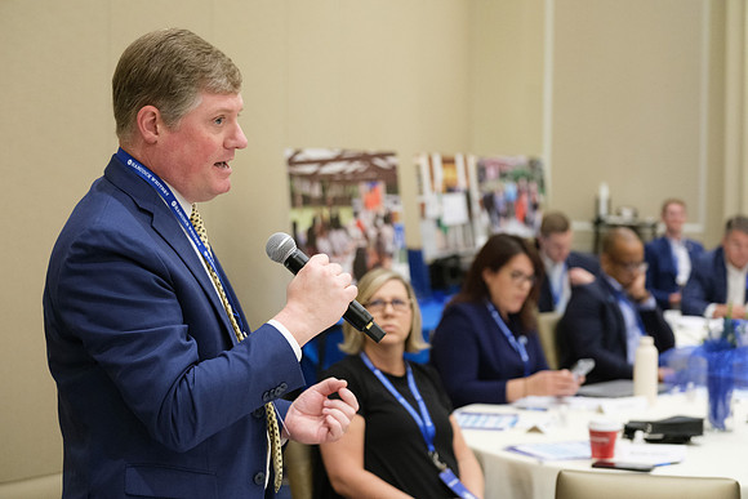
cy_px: 250
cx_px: 374
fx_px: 1621
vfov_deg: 17.5
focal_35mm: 78
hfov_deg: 26.0
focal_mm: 52
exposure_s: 1/160
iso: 3200
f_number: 2.8
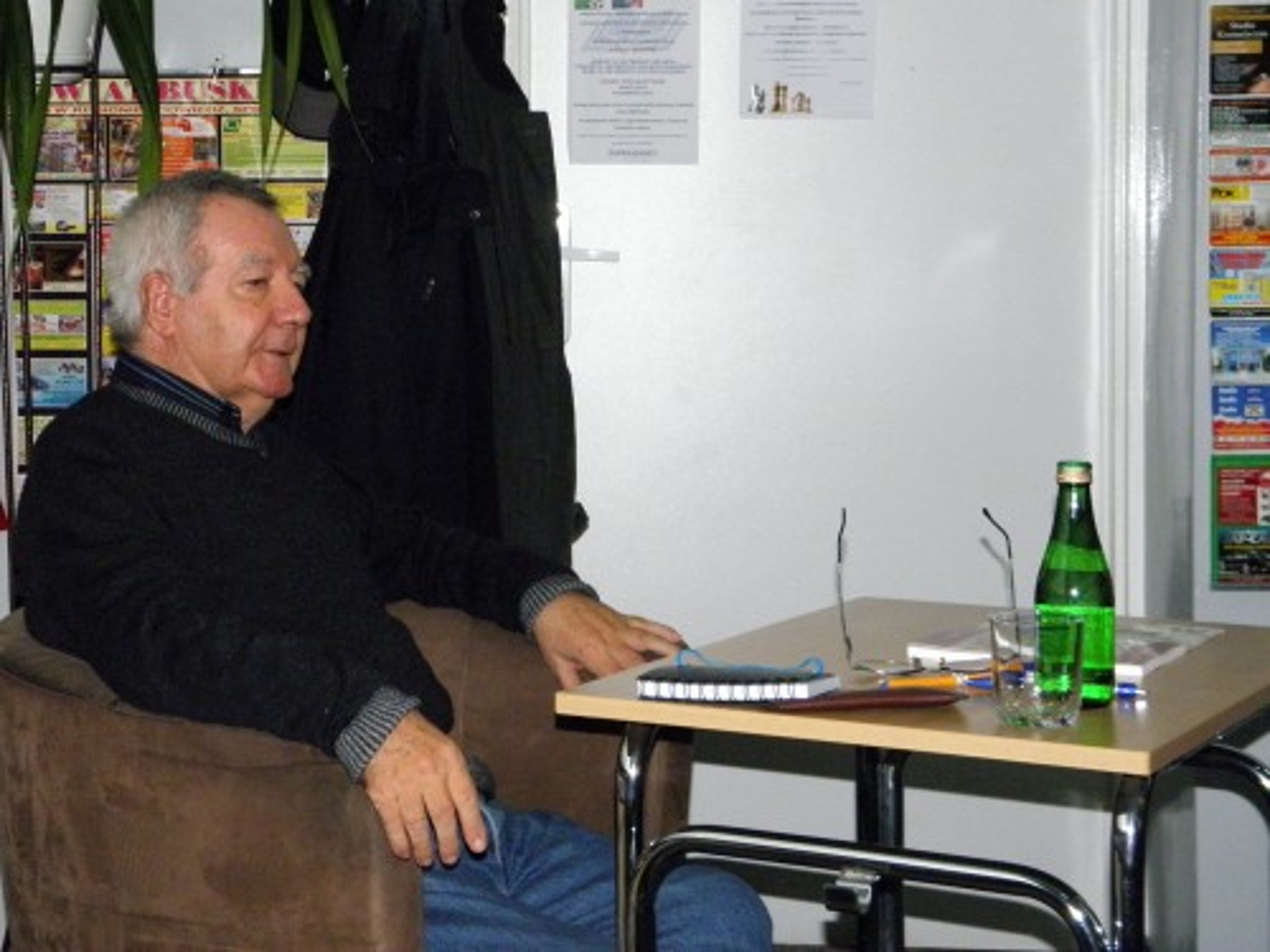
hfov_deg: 35.5
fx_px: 1981
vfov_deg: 27.0
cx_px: 635
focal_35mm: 54
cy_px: 476
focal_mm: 9.7
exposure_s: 1/125
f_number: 4.1
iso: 400
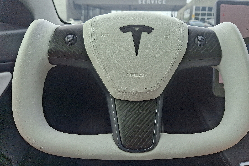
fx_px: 187
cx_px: 128
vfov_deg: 47.9
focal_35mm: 27
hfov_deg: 67.4
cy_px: 76
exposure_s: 1/500
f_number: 1.8
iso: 25
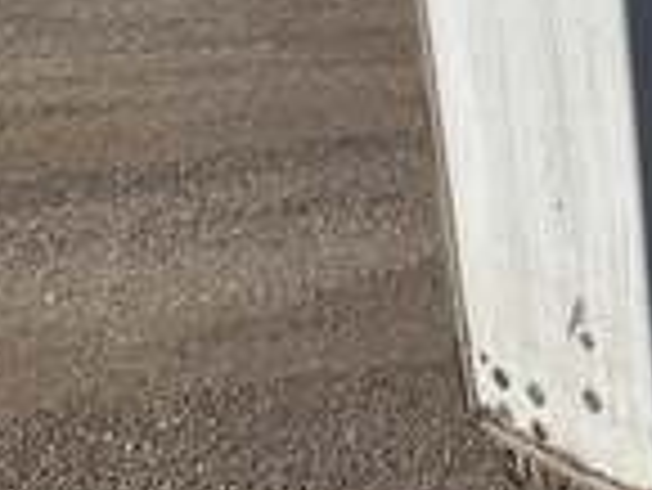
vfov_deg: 18.0
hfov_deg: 21.8
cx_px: 863
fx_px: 1508
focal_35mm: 80
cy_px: 9
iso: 25
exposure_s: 1/4405
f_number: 1.8
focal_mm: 3
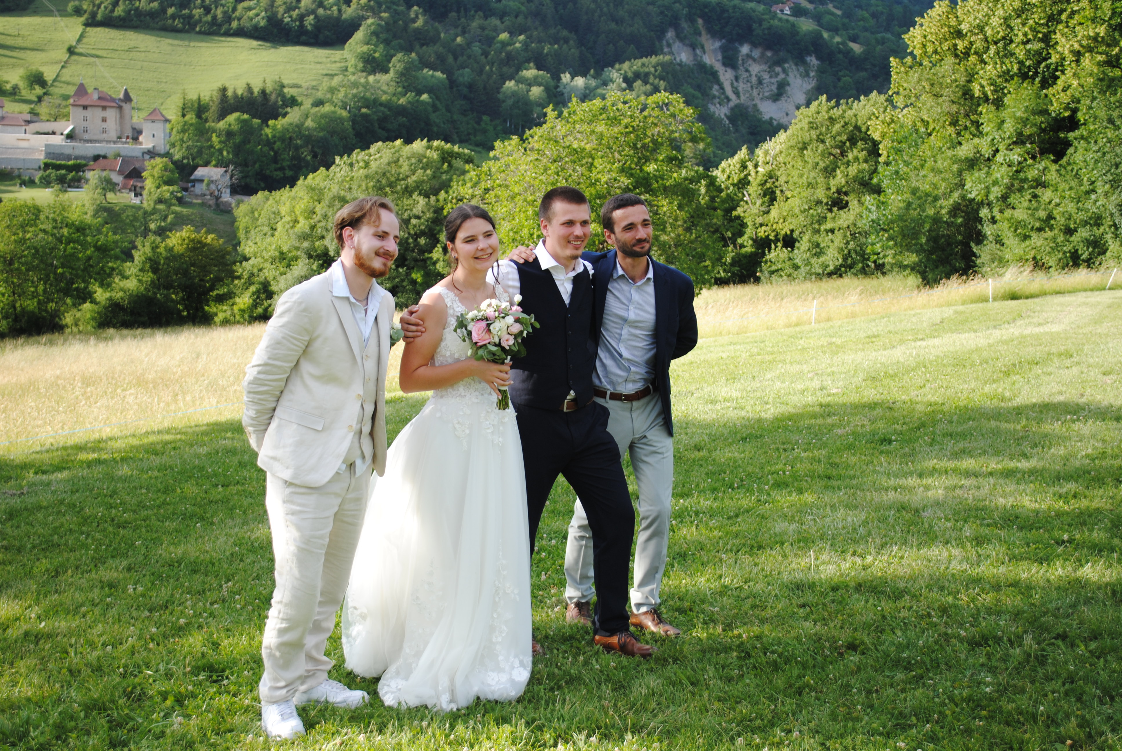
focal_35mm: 48
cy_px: 376
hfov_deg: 41.1
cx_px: 561
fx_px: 1498
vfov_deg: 28.2
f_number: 6.3
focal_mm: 32
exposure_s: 1/160
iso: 100
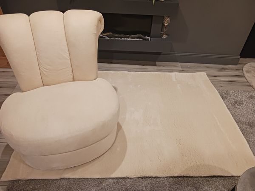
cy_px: 96
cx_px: 128
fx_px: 199
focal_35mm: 27
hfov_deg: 65.3
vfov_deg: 51.4
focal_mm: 4
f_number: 1.8
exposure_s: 1/20
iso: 500
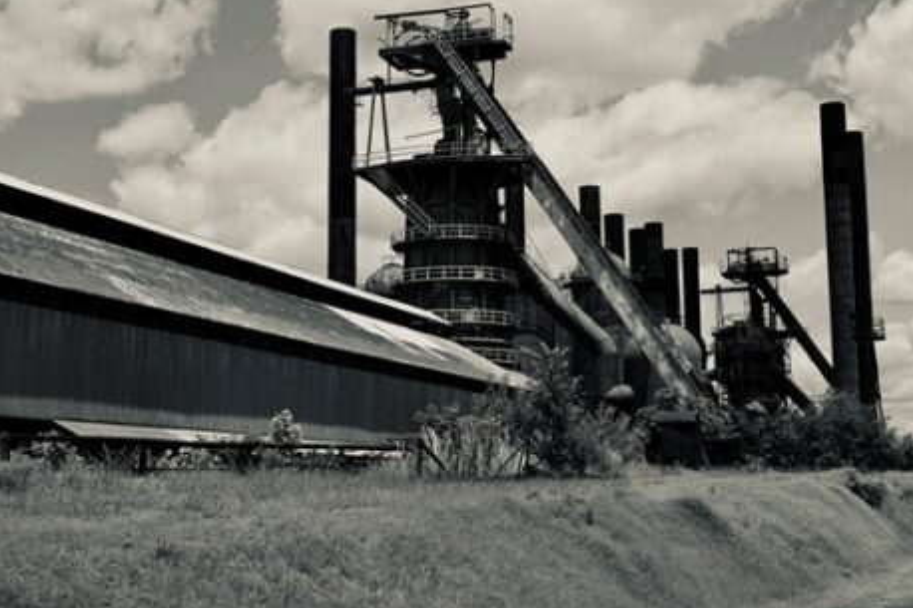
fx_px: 1394
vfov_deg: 24.5
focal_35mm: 55
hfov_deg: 36.2
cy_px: 231
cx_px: 433
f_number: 8
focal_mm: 28
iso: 400
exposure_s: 1/1600
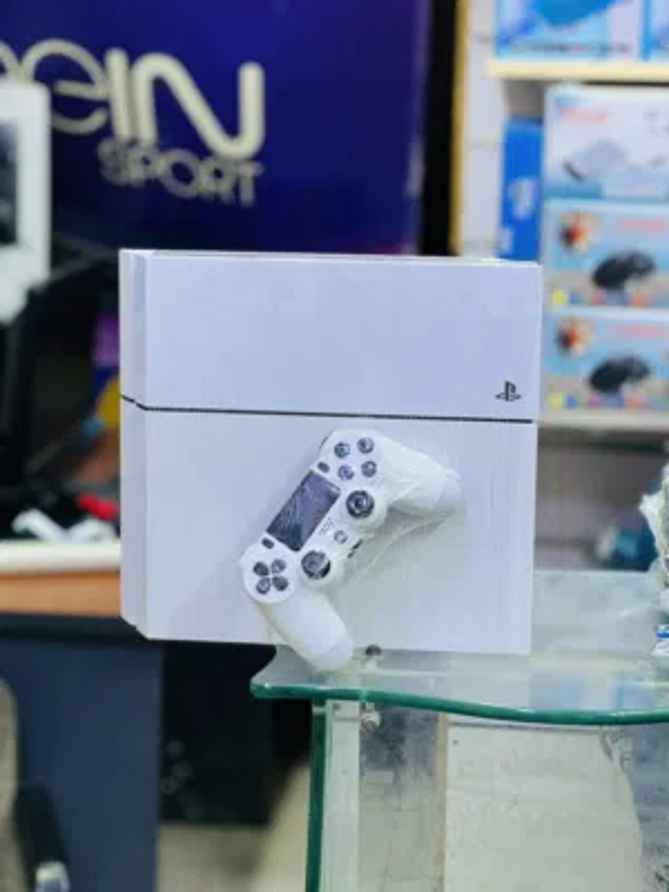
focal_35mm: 77
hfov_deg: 19.1
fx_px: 1984
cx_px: 334
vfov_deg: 25.3
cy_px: 446
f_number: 2.8
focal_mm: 9
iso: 200
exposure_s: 1/40
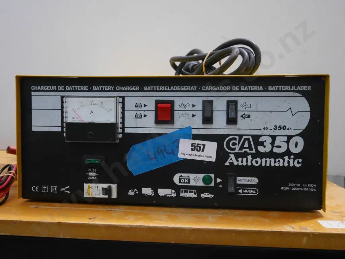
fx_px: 299
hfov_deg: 59.9
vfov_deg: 46.8
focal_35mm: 30
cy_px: 130
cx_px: 172
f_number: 4
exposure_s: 1/125
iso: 3200
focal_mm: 15
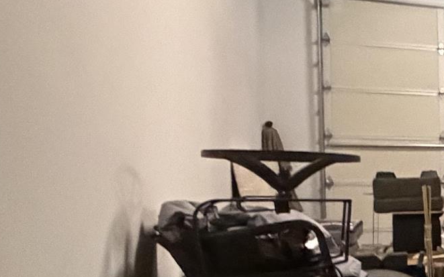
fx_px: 835
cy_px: 189
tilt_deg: -0.9
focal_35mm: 69
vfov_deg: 18.8
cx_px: 1022
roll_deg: +1.2
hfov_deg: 16.1
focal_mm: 2.22
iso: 1000
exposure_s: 1/60
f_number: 2.2
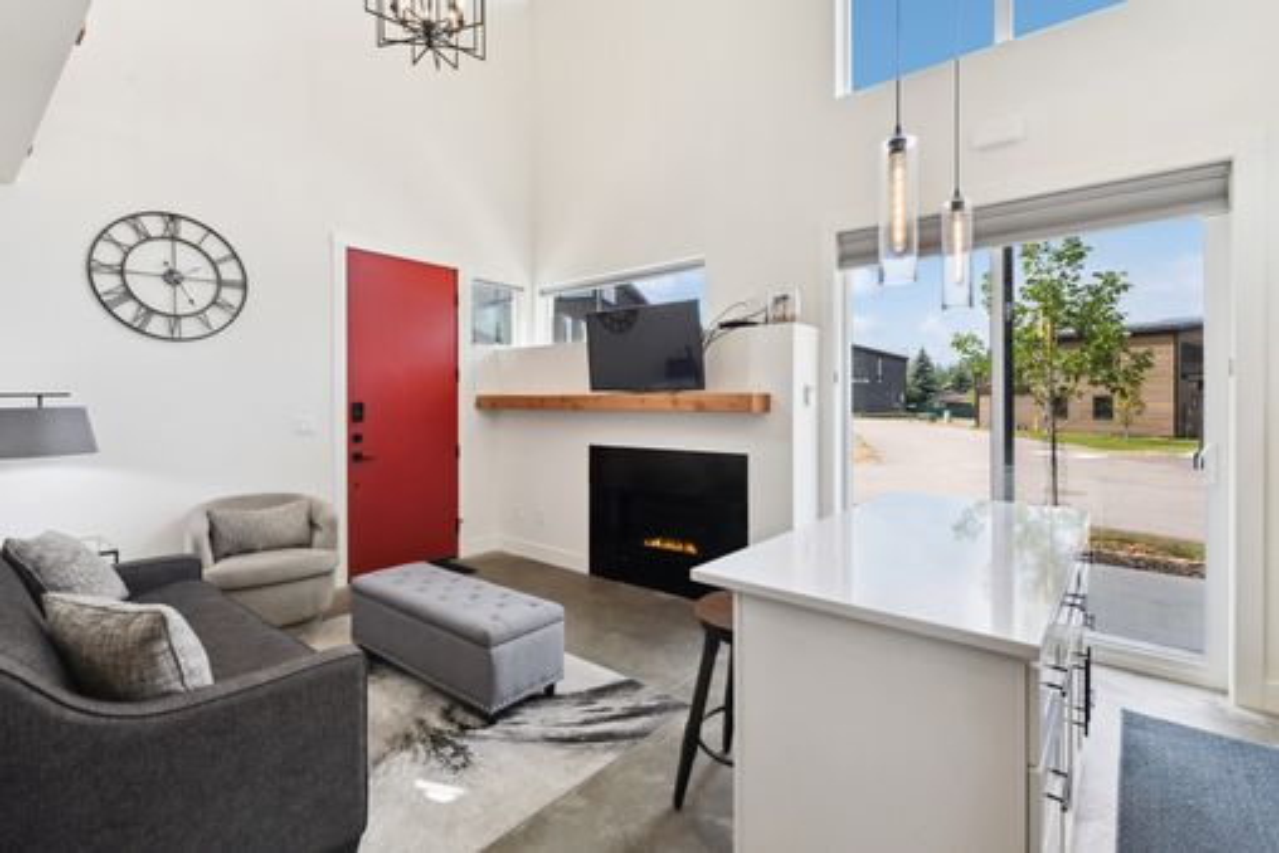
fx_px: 569
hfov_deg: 96.7
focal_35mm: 16
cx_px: 640
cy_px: 426
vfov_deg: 73.8
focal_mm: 16
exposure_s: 1/80
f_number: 8
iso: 200
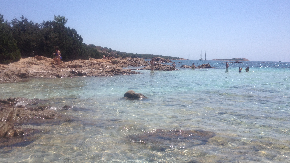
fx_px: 300
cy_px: 60
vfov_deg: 30.3
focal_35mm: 39
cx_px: 145
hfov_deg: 51.6
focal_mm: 4.28
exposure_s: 1/2907
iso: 50
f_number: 2.4
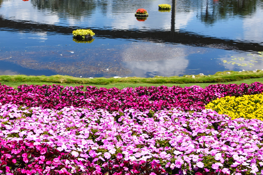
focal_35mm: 52
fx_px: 380
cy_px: 18
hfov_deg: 38.1
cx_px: 110
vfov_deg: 25.2
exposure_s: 1/500
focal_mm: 18
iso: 140
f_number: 8
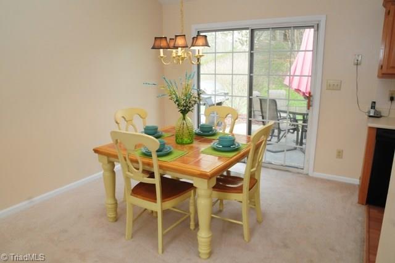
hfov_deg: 30.5
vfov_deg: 20.6
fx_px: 723
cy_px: 132
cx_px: 198
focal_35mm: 66
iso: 1000
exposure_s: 1/100
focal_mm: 44
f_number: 7.1
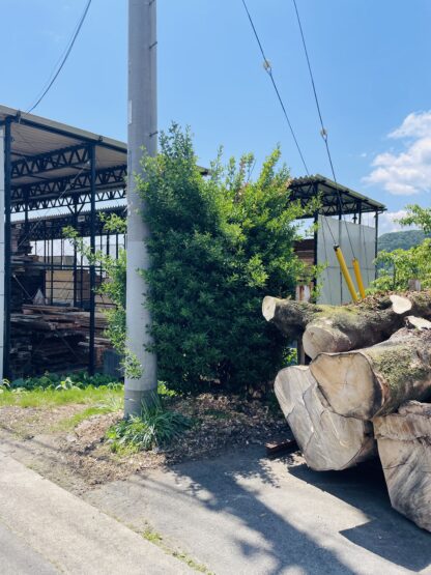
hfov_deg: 53.0
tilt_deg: -0.3
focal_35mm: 26
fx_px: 432
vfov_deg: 67.3
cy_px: 288
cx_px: 216
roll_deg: -1.2
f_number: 1.6
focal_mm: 4.2
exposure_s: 1/2398
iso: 32
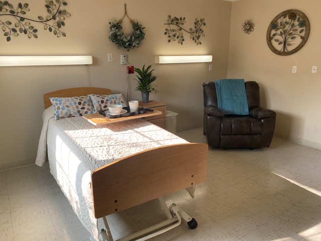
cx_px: 160
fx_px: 241
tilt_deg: -16.9
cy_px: 120
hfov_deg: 67.3
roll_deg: +1.1
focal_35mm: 26
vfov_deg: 53.1
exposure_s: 1/121
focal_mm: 4.25
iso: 50
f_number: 1.8
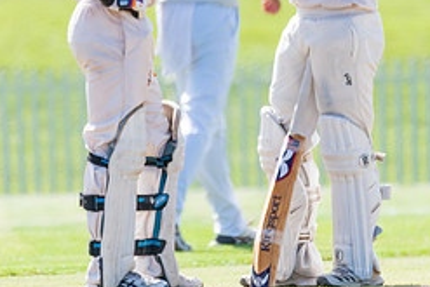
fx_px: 22169
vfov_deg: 0.7
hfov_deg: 1.1
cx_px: 174
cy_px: 43
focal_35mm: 1855
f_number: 6.3
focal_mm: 600
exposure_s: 1/2000
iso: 640
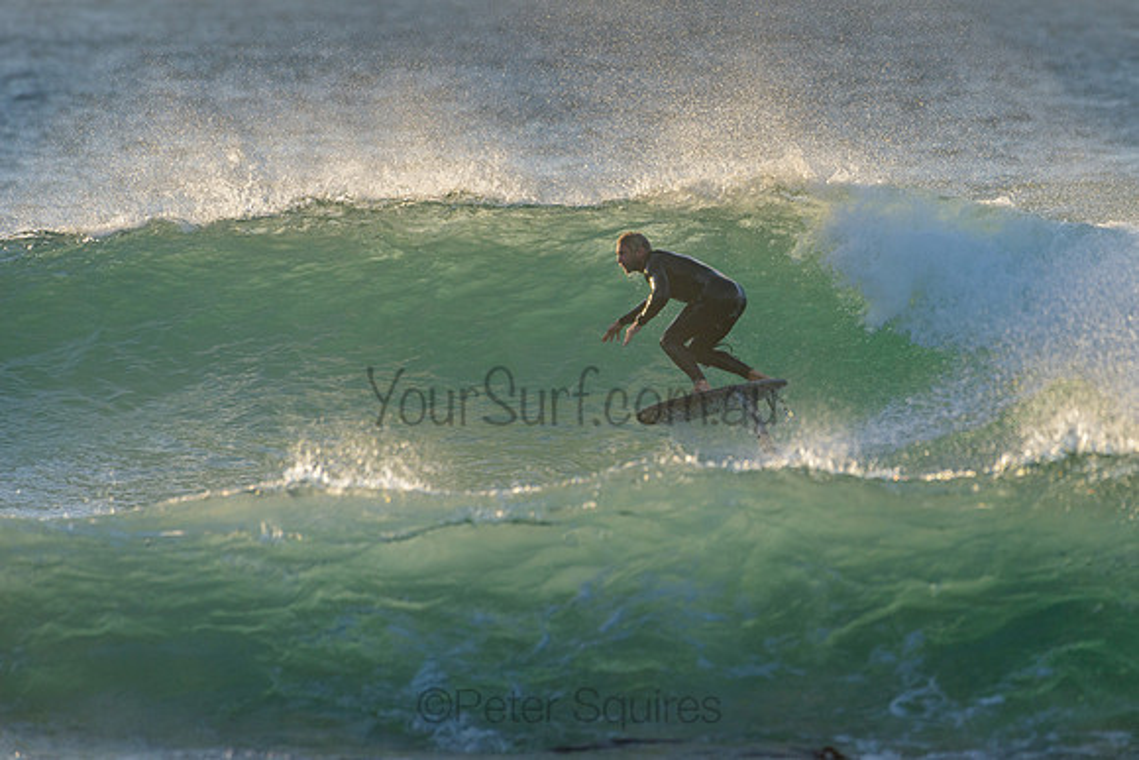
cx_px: 693
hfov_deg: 3.4
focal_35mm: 613
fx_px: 19403
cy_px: 305
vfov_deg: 2.2
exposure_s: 1/2000
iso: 360
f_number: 5.6
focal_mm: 500
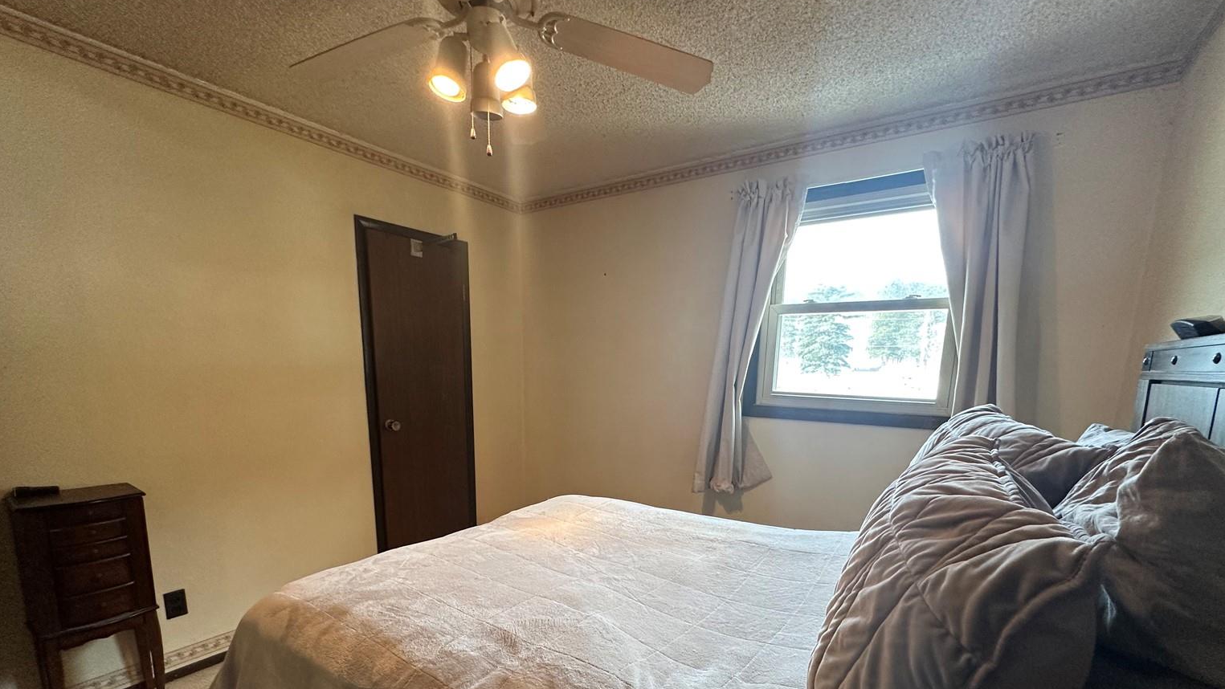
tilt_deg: -8.2
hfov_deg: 99.4
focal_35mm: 16
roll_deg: -0.8
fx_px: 520
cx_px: 615
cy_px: 458
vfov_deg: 65.4
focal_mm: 2.22
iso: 250
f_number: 2.2
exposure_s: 1/120
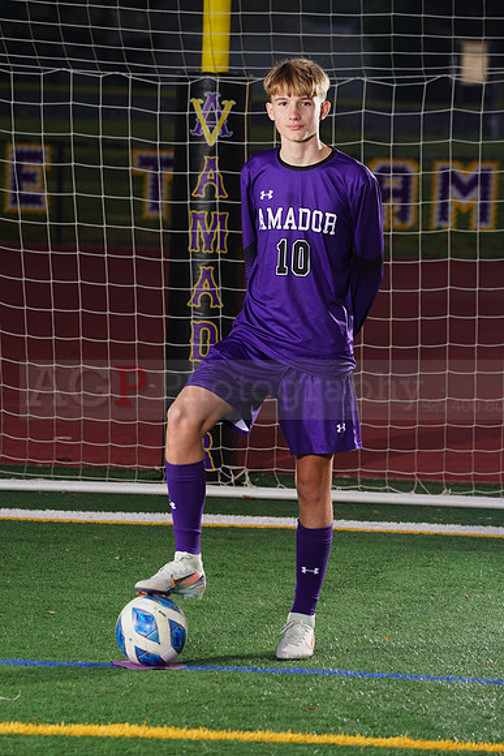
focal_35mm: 212
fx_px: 4449
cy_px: 378
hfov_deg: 6.5
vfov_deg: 9.7
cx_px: 252
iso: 200
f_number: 7.1
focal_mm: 212
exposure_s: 1/200
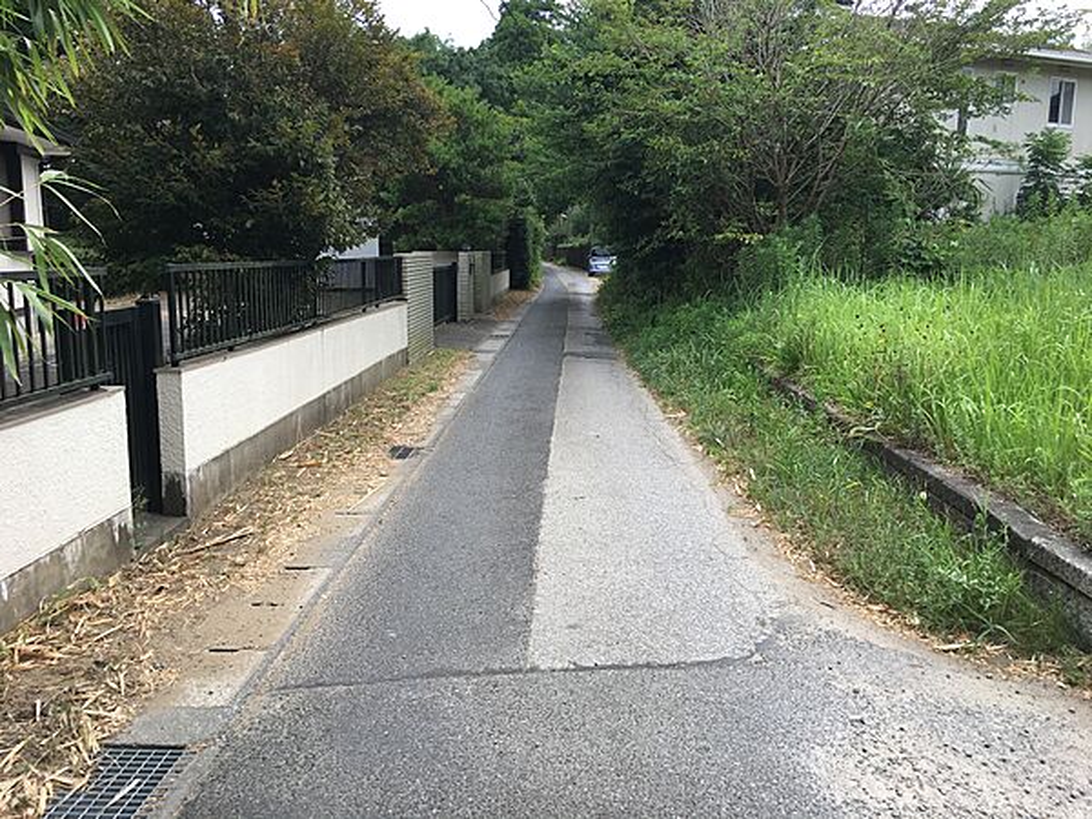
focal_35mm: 29
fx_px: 915
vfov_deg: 48.2
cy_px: 410
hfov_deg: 61.7
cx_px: 546
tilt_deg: -9.6
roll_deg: -0.3
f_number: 2.2
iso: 25
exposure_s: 1/409
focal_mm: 4.15
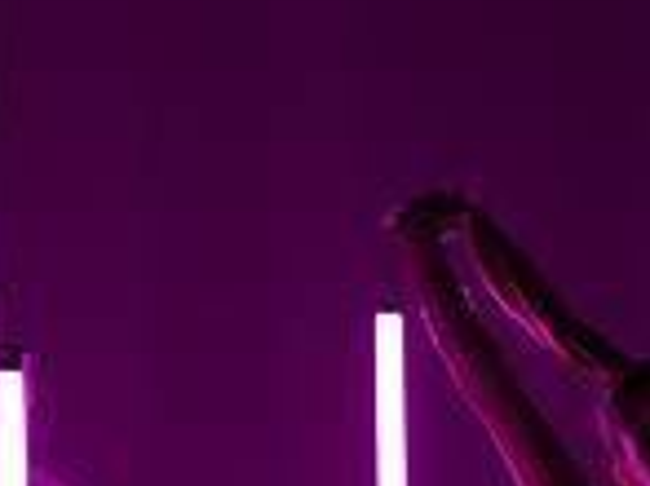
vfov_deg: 9.9
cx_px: 1198
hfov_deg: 12.6
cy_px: 890
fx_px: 2664
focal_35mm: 142
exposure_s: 1/40
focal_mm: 44.9
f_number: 5.6
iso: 800
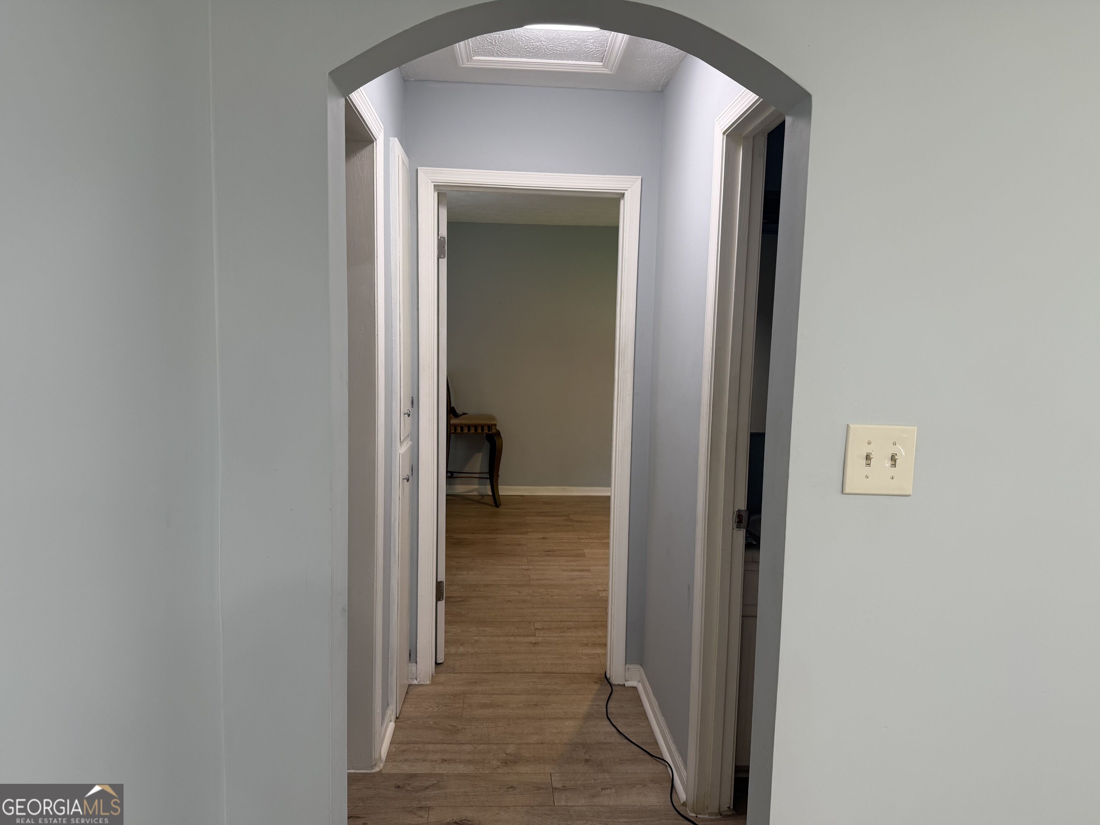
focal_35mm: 24
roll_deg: -0.8
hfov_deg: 71.6
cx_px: 550
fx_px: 763
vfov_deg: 56.8
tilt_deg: -6.0
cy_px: 412
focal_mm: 6.76
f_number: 1.78
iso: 100
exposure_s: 1/60
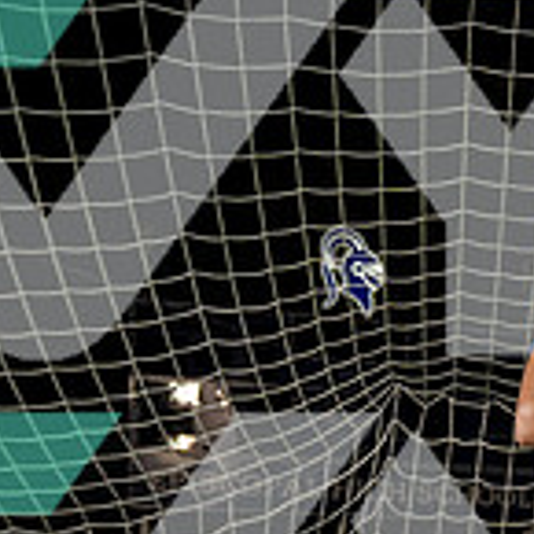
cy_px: 609
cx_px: 674
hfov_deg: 15.3
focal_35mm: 109
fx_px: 1902
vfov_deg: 15.5
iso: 500
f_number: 4
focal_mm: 32
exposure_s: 1/125
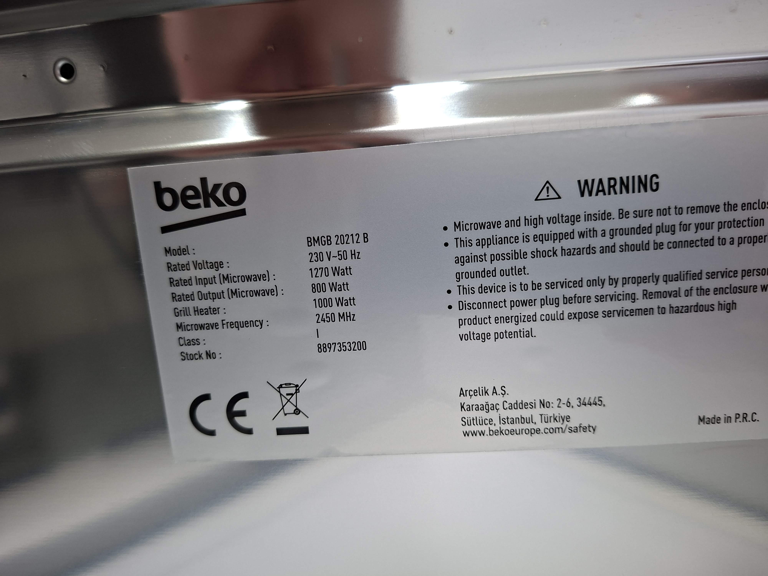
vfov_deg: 58.9
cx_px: 384
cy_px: 288
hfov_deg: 73.9
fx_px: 510
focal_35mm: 23
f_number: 1.8
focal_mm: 5.54
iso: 250
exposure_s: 1/33
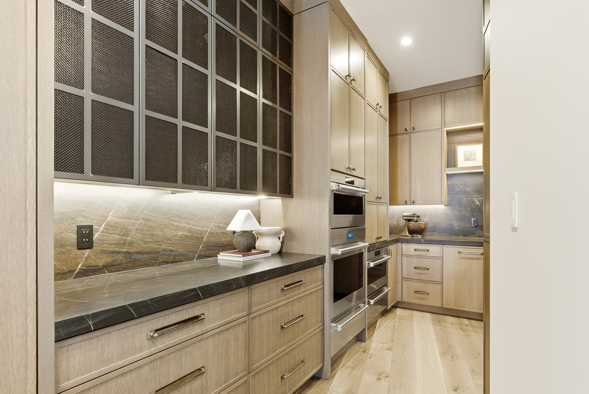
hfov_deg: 89.2
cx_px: 309
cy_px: 218
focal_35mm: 18
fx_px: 298
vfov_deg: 66.6
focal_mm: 16.2
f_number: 8
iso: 125
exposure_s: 1/8
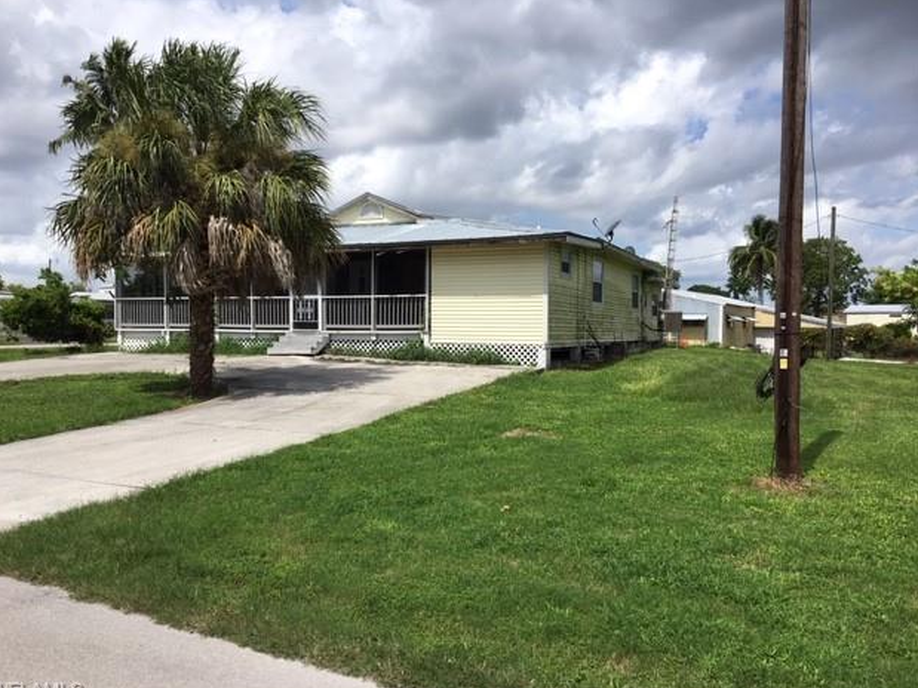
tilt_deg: -1.5
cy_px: 348
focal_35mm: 30
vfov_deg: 46.8
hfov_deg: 60.0
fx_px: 795
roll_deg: +0.6
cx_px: 448
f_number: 2.2
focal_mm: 4.15
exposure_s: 1/2198
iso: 25
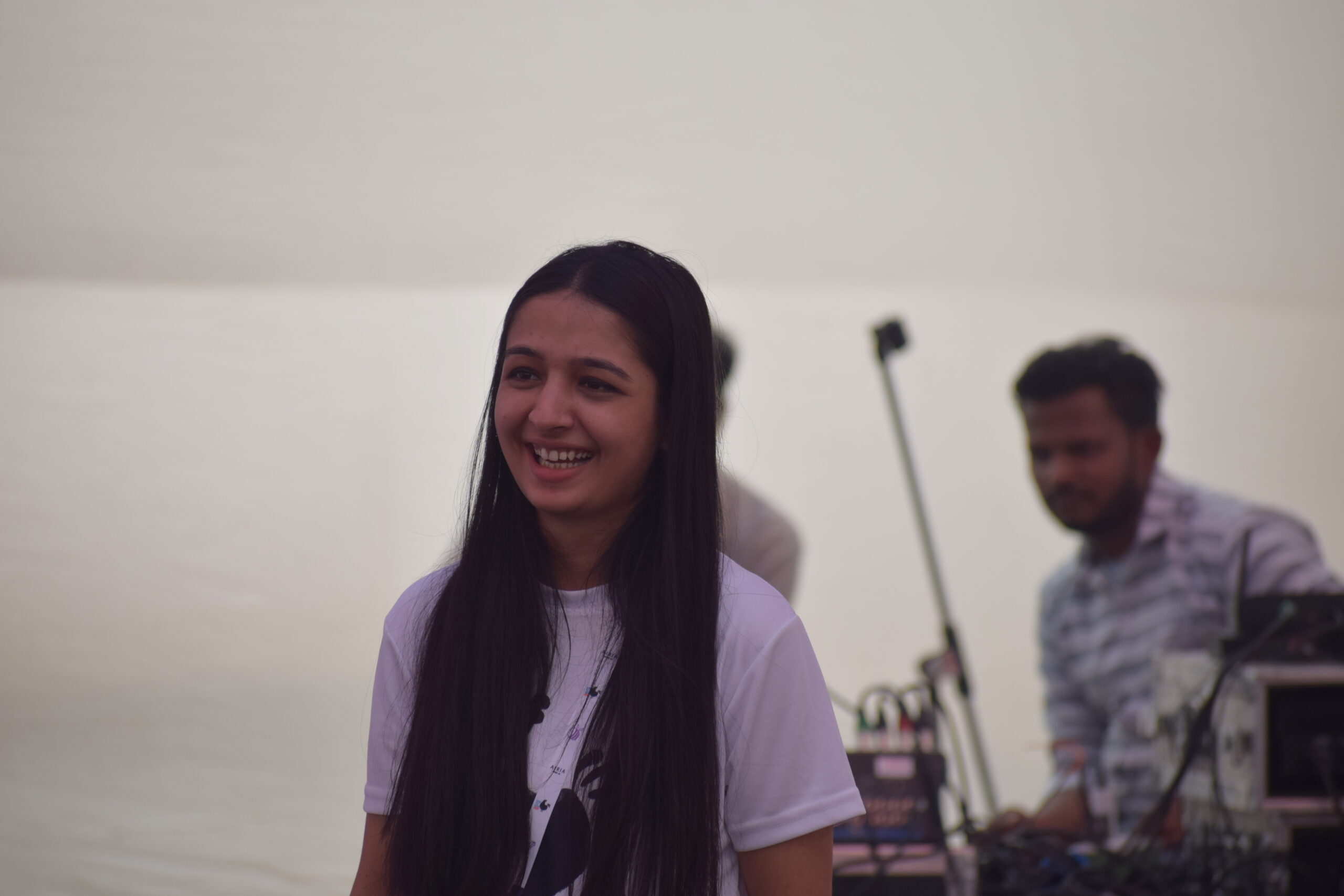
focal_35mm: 330
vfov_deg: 4.2
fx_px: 12320
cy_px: 448
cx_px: 672
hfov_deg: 6.2
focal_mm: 220
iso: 200
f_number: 5.6
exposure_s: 1/800
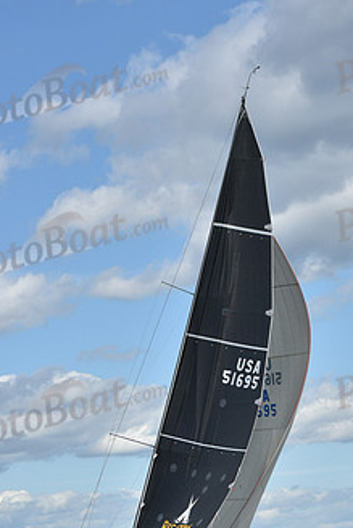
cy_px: 307
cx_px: 252
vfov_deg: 14.9
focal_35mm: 138
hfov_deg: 9.9
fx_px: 2027
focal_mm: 78
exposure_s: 1/1000
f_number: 9
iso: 320
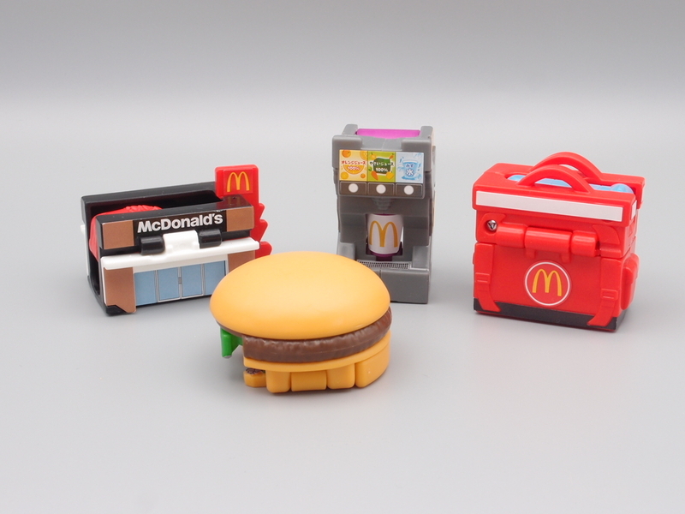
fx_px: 1187
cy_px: 257
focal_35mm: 60
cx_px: 342
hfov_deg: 32.2
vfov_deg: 24.4
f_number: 8
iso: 100
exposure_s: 1/8
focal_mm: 12.88
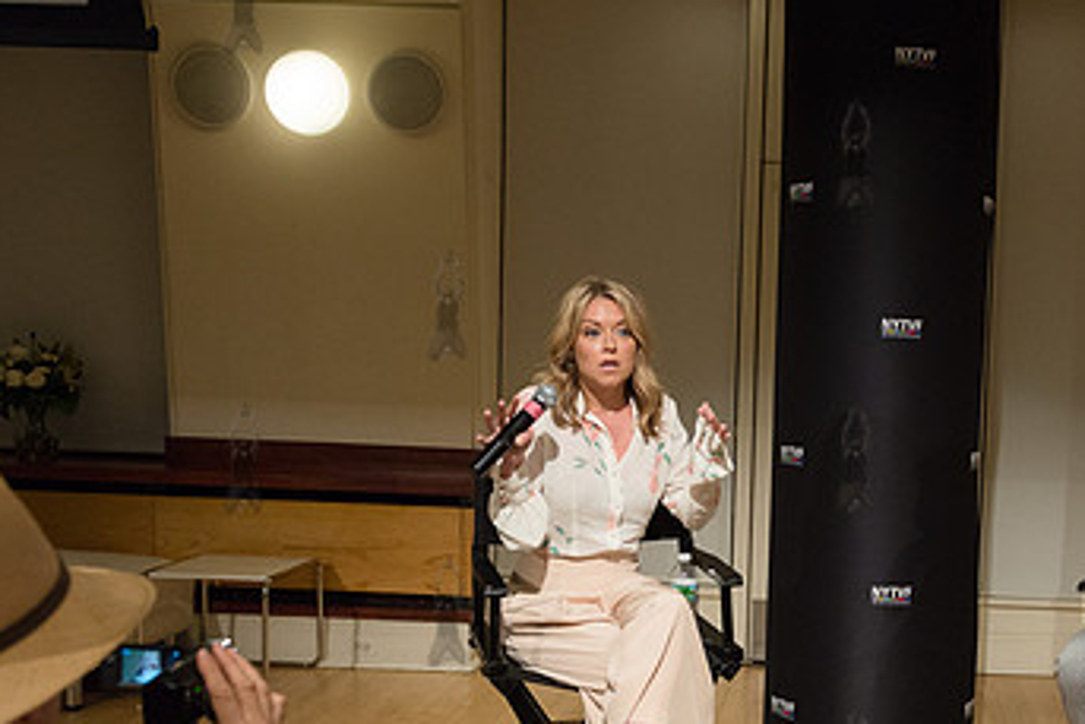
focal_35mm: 49
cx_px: 854
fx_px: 1477
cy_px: 457
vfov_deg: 27.4
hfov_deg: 38.9
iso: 2500
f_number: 4
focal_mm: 29
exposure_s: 1/500
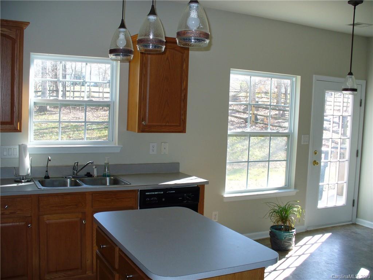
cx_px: 186
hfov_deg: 50.1
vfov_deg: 38.7
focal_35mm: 37
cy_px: 140
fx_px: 399
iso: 80
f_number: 2.8
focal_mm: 6.1
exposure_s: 1/60
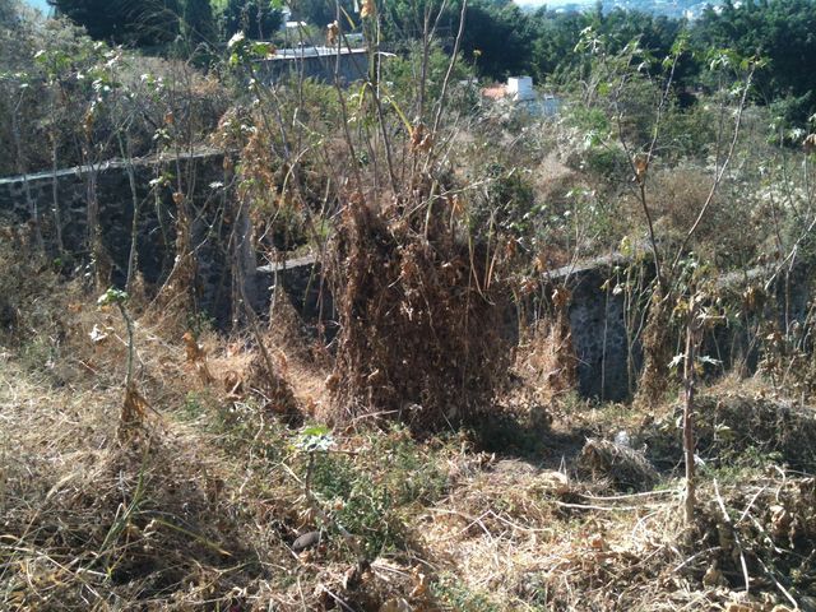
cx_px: 408
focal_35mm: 35
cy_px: 306
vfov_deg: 40.7
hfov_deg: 52.6
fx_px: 825
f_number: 2.8
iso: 64
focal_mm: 3.85
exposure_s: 1/543
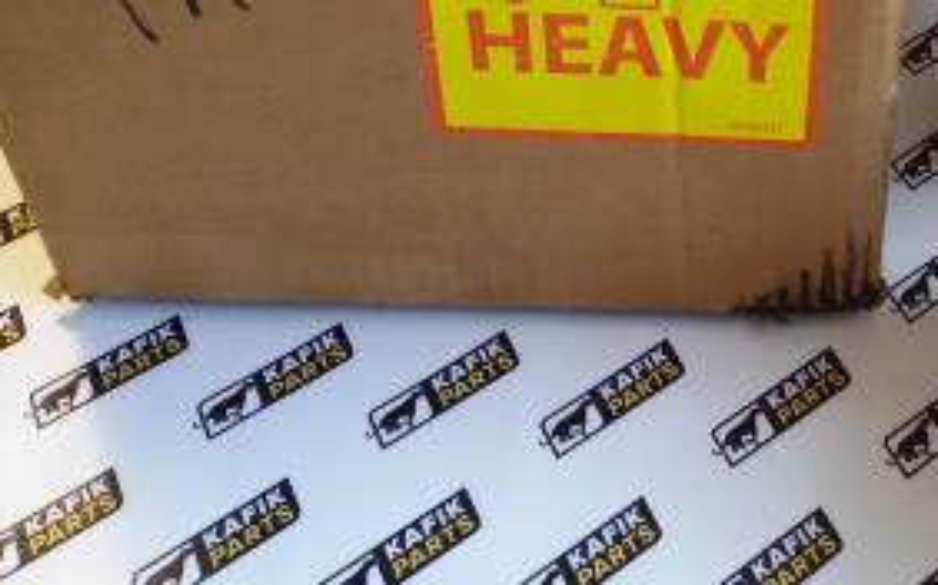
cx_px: 782
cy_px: 141
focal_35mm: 63
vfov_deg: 20.4
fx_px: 1610
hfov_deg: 31.4
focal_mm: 2.93
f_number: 2.4
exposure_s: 1/33
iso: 125
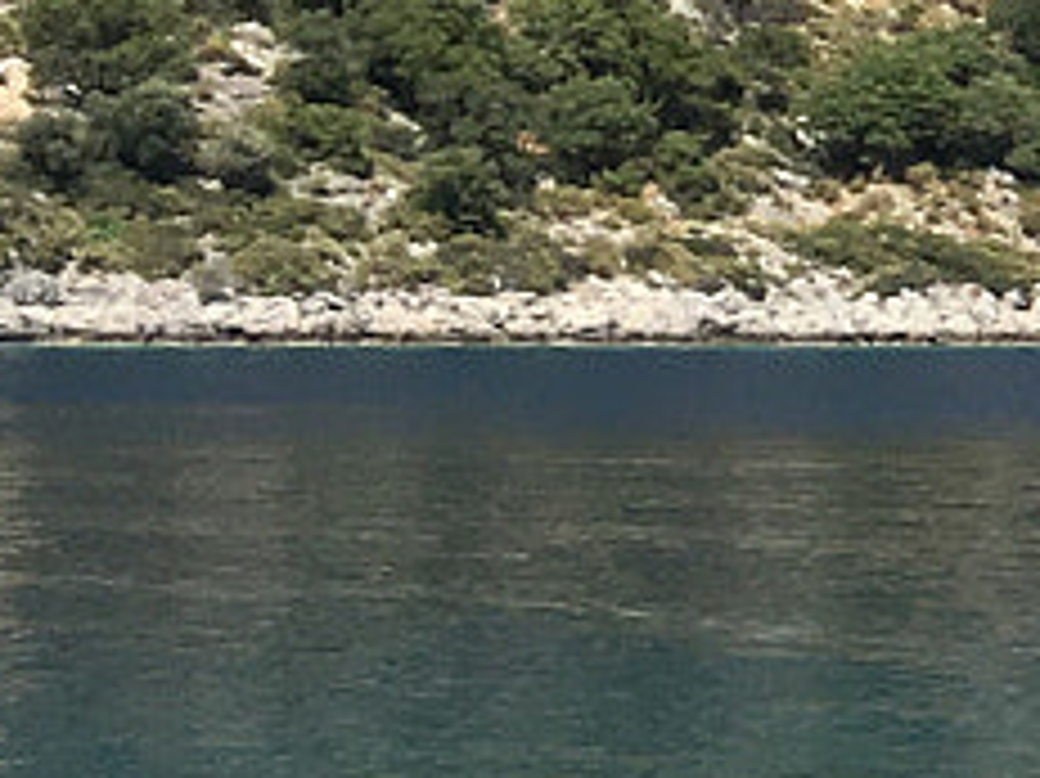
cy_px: 229
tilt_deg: +2.2
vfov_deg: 7.4
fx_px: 6036
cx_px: 3210
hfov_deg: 8.2
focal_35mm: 201
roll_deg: -0.4
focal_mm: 4.15
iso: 25
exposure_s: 1/1479
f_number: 2.2
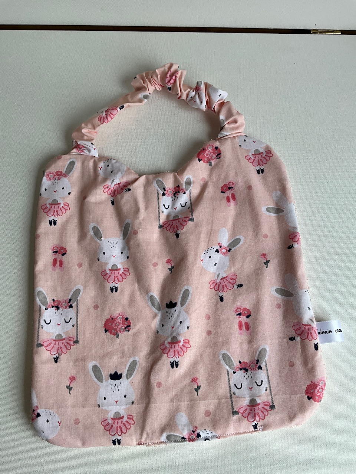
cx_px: 178
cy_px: 237
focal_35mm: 29
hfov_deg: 48.2
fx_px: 398
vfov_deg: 61.7
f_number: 1.8
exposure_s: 1/383
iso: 25
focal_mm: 3
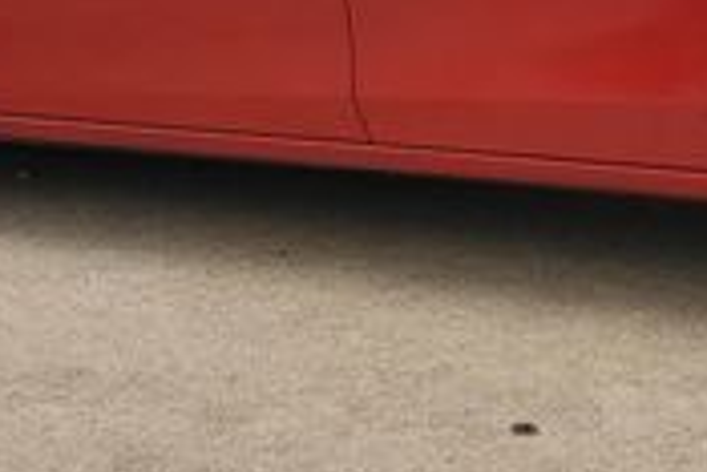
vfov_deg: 13.7
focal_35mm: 99
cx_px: 594
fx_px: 1946
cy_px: 48
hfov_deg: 20.3
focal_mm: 4.3
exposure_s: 1/1053
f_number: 2.4
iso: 50
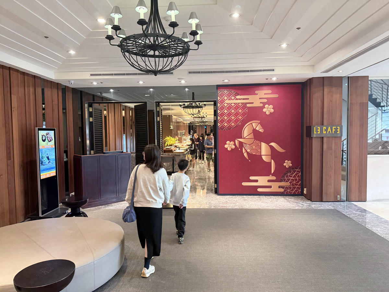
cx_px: 194
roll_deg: +0.1
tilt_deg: -2.9
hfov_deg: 71.6
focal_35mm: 24
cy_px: 146
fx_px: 270
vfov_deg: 56.8
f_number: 1.78
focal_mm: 6.76
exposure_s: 1/60
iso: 500
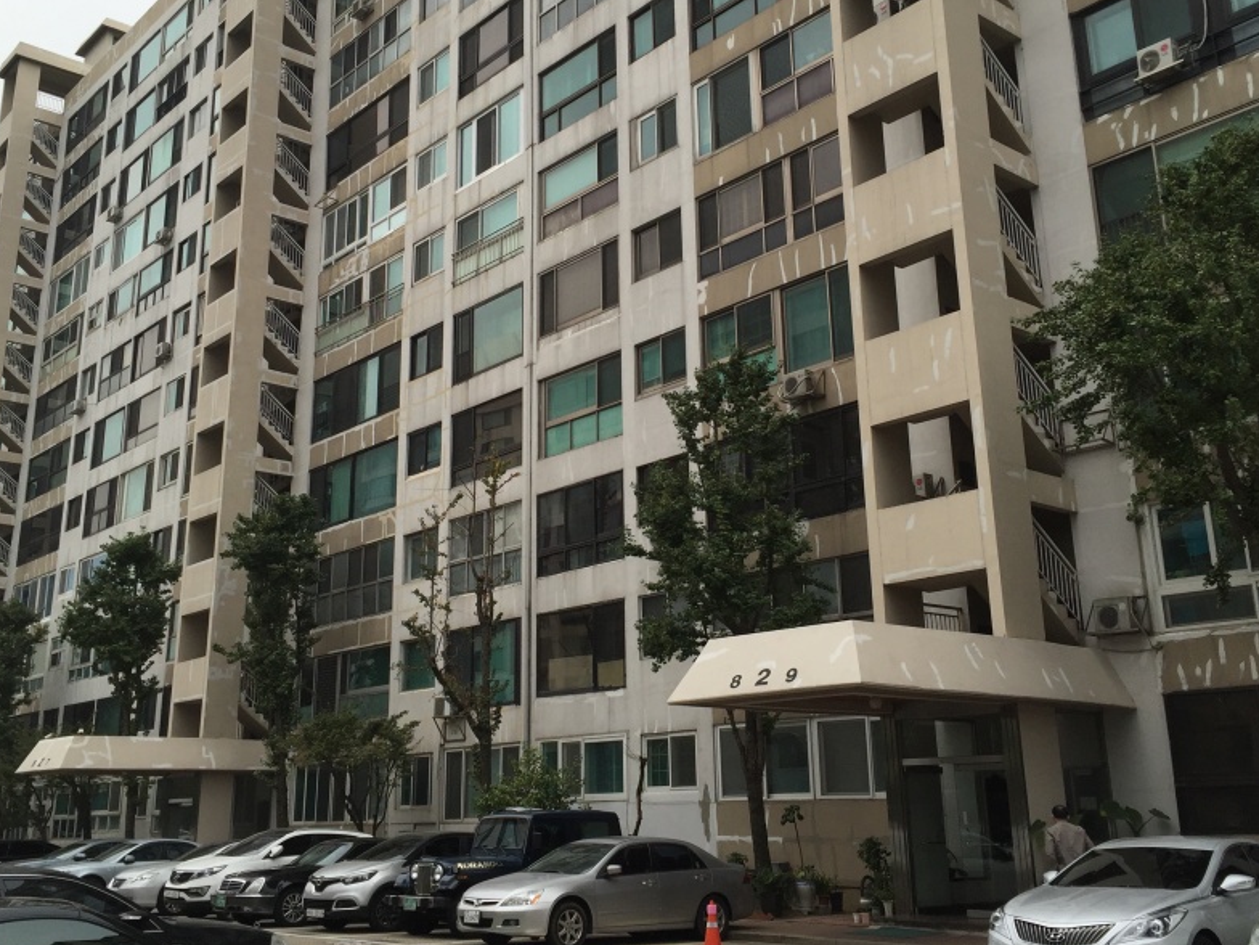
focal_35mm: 37
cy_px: 384
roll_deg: +1.0
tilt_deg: +17.0
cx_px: 604
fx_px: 1346
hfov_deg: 50.1
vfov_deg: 38.5
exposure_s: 1/638
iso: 32
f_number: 2.2
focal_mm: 4.15
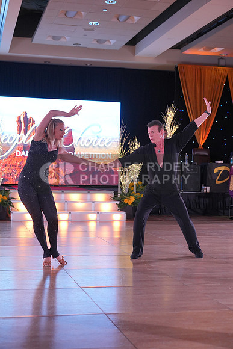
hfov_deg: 22.6
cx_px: 116
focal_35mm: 60
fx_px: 582
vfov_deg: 33.4
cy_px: 174
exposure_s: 1/400
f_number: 3.5
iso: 1600
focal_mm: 60
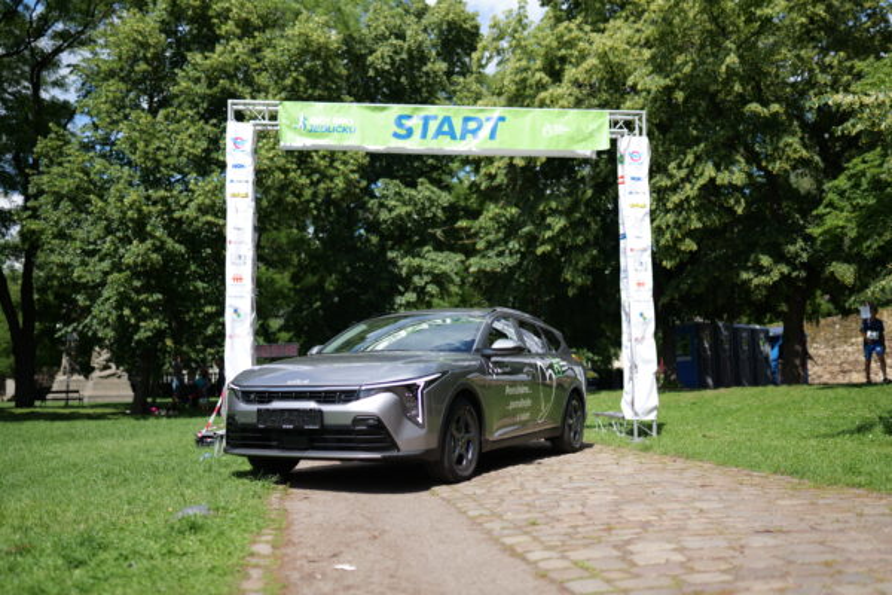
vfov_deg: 37.9
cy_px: 298
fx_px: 867
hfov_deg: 54.4
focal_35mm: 35
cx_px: 446
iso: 125
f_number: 1.4
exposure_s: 1/6400
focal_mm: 35
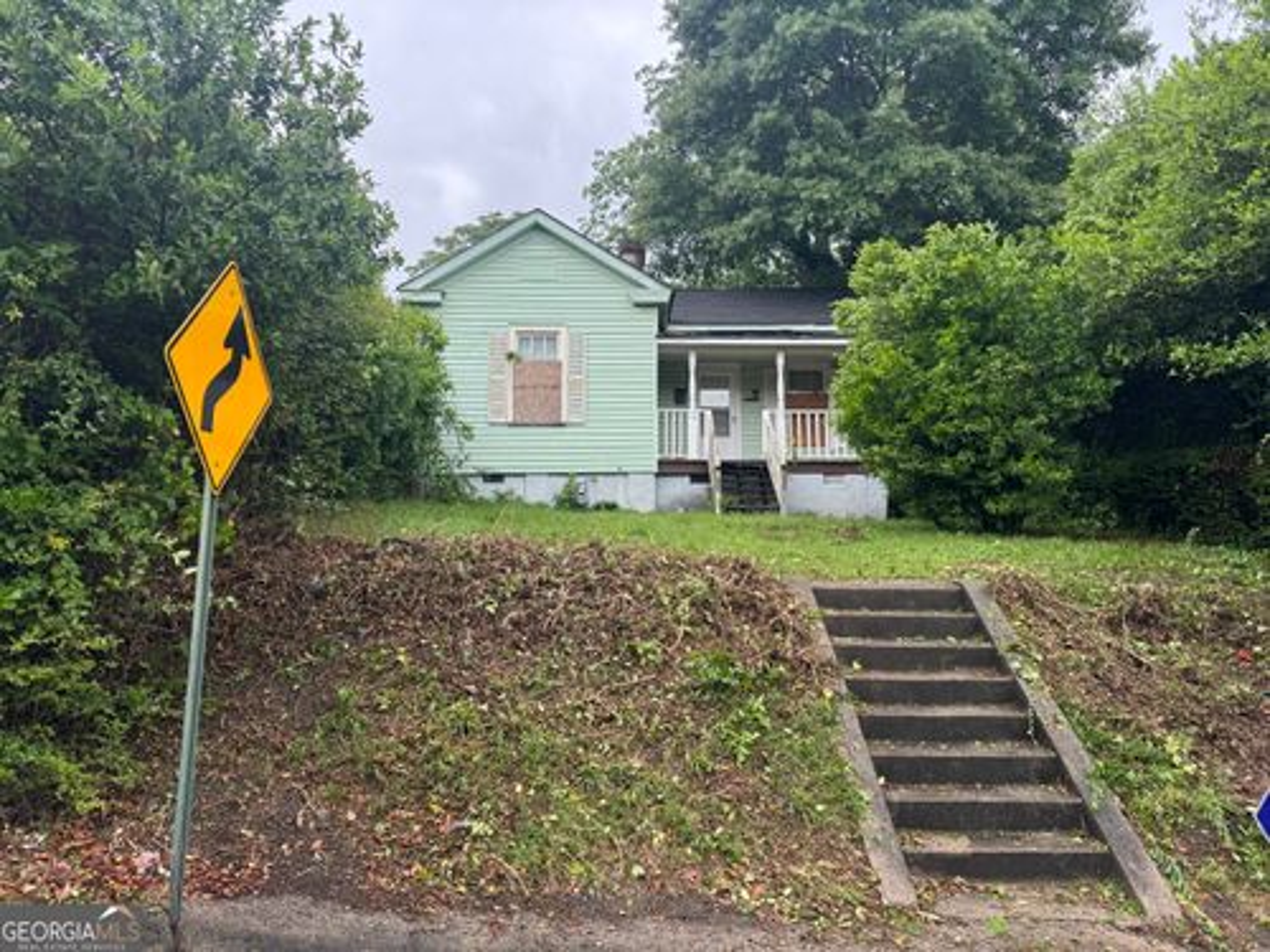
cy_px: 476
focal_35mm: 24
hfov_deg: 71.6
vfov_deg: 56.8
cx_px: 635
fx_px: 881
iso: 80
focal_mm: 6.76
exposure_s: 1/756
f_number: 1.78
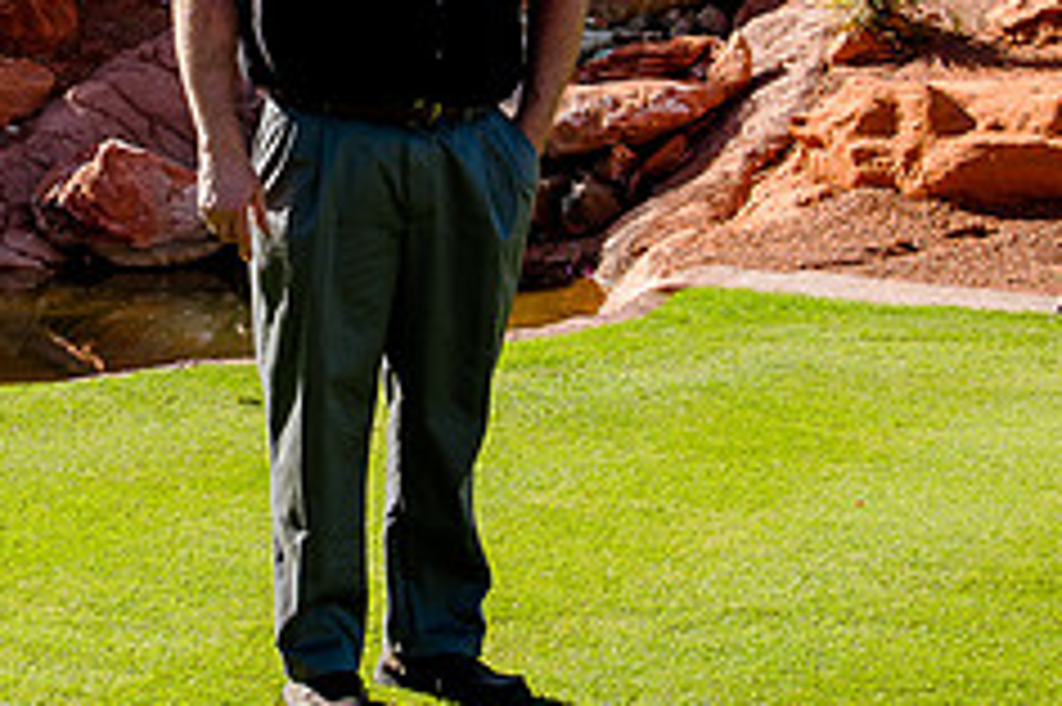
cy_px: 21
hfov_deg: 17.9
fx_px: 3331
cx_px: 192
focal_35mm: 113
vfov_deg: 12.0
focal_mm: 35
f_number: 10
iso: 125
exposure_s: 1/100
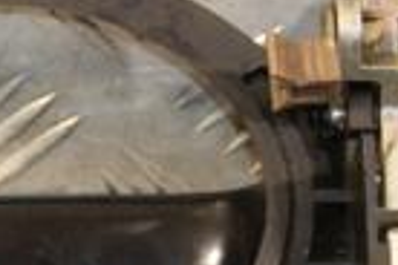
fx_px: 4466
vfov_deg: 3.4
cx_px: -26
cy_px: 138
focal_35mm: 404
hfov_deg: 5.1
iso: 800
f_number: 5.3
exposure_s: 1/160
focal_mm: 62
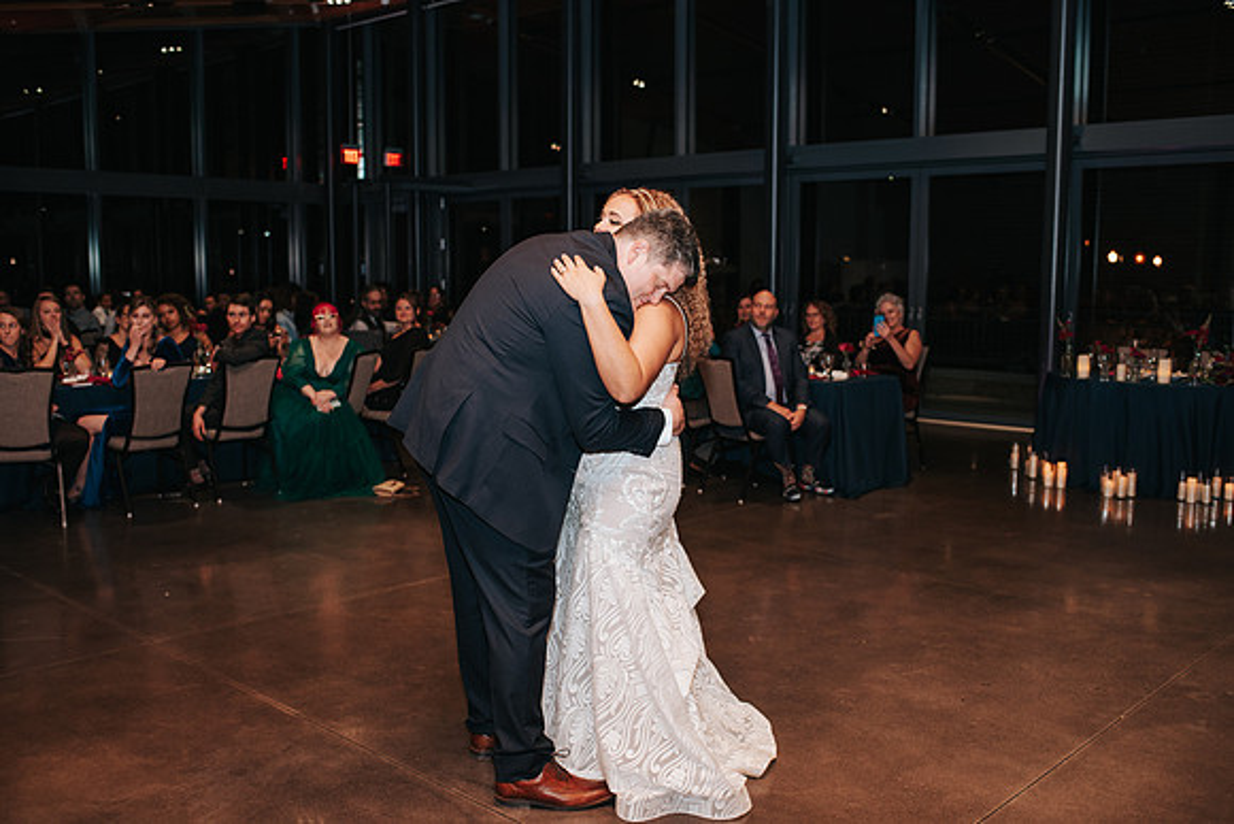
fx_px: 1200
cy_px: 412
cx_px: 617
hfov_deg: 54.4
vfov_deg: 37.9
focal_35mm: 35
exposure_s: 1/200
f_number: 2.8
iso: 1000
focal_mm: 35
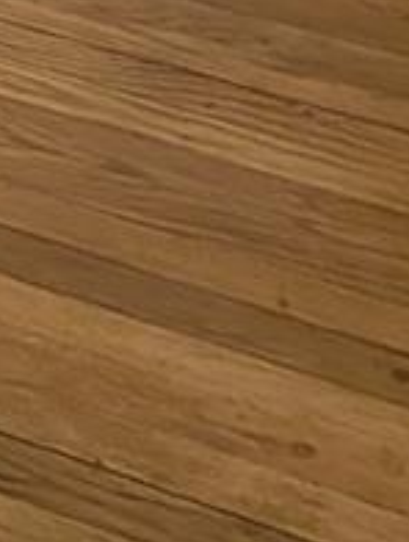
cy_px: -1090
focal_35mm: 188
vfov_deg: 8.7
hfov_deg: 7.1
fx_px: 2949
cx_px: -822
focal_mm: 6.9
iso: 156
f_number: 1.68
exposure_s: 1/60
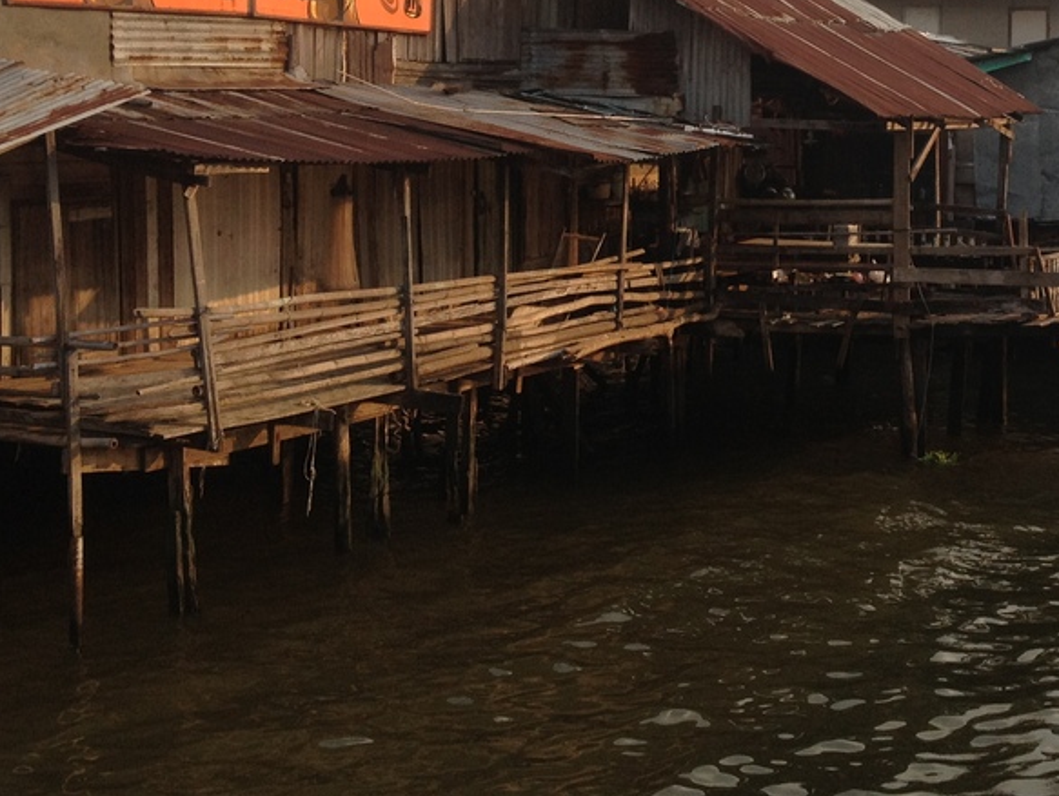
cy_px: 109
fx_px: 2204
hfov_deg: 26.5
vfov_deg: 20.1
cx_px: 856
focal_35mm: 72
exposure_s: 1/699
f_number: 2.4
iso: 64
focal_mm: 4.28
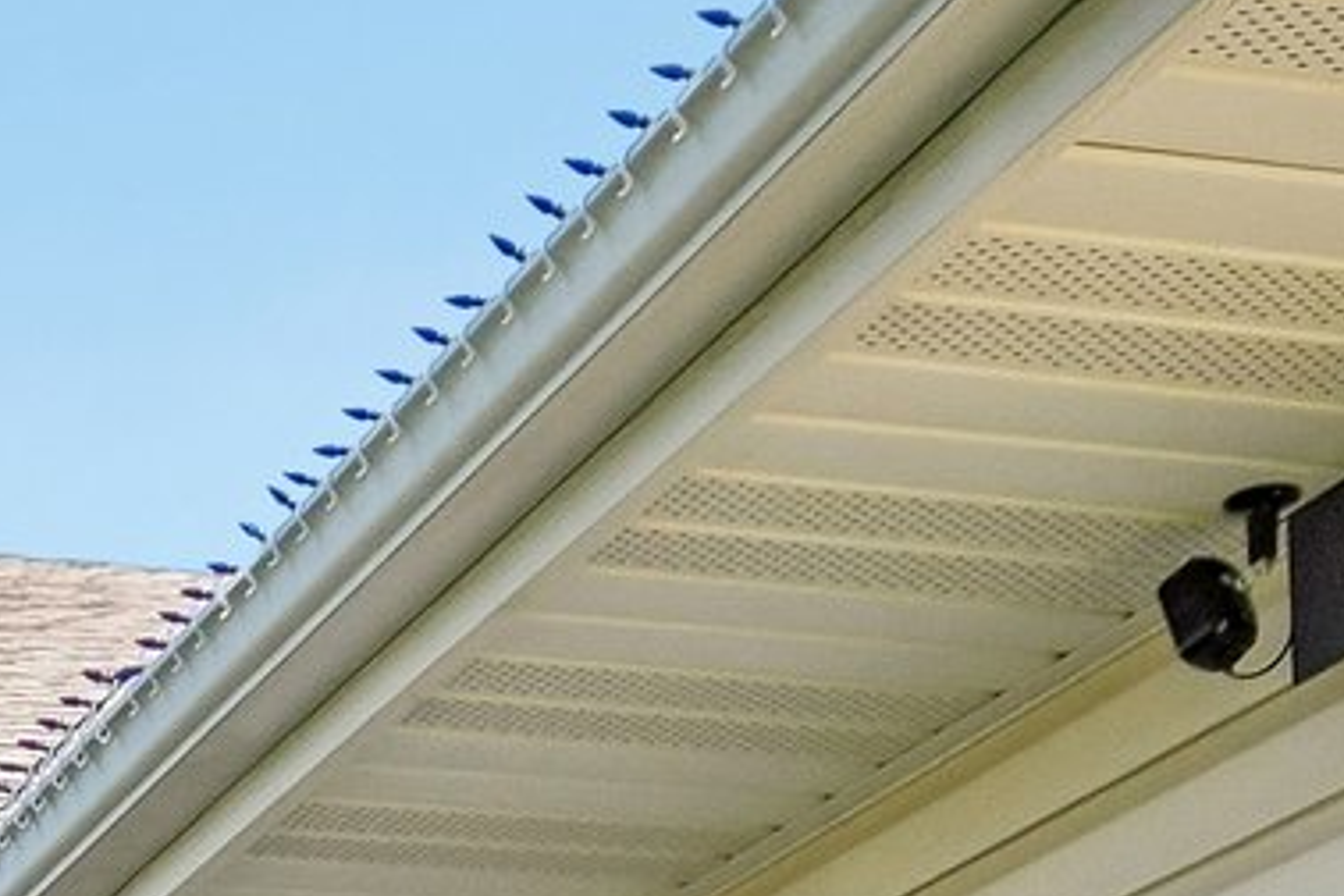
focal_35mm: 92
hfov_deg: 20.3
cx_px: -398
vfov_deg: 12.4
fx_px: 3434
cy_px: 1982
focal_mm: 11.5
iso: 400
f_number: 6.3
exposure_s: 1/800
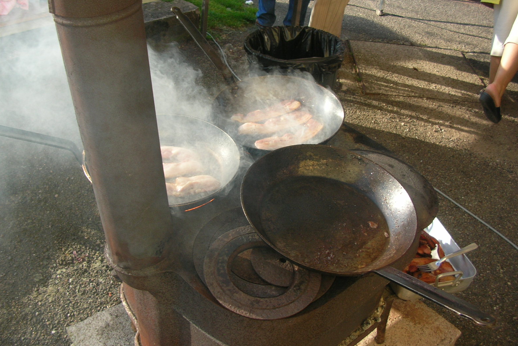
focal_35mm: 37
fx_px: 532
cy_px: 159
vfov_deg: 35.9
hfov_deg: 51.9
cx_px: 261
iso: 50
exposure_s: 1/293
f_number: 2.8
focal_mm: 5.8
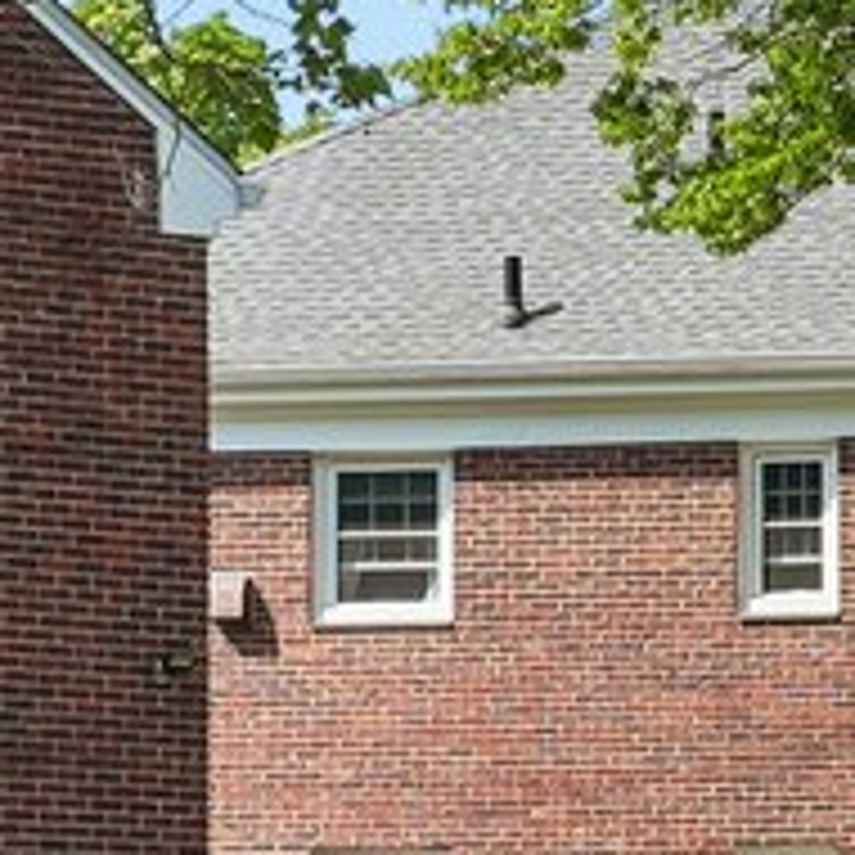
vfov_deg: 5.3
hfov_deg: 5.2
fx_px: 9194
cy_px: 974
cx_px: 1706
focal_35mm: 329
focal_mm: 36
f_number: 8
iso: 125
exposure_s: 1/250
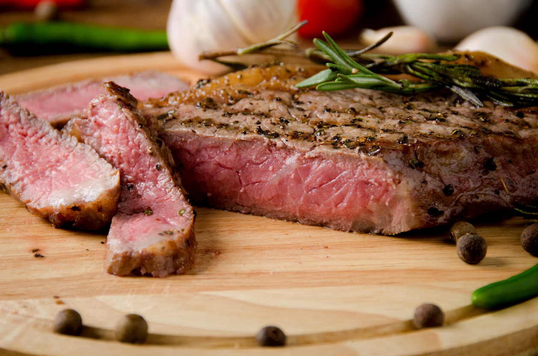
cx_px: 269
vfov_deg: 5.4
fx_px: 3803
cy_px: 178
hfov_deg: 8.1
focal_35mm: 255
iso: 200
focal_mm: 170
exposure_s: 1/250
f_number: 8
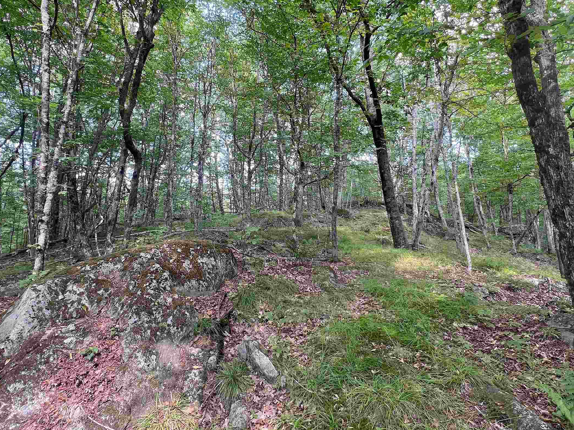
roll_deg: +0.2
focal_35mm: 19
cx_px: 299
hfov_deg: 84.6
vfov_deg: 68.5
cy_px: 192
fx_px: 315
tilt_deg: +7.5
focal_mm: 1.57
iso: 50
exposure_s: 1/99
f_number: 1.8
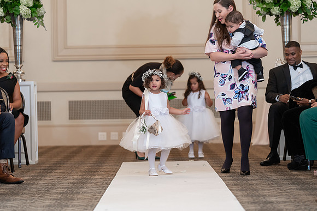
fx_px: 1010
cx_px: 158
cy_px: 106
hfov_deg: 17.8
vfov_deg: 12.0
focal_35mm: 115
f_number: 2.8
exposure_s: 1/100
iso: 2000
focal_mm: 114
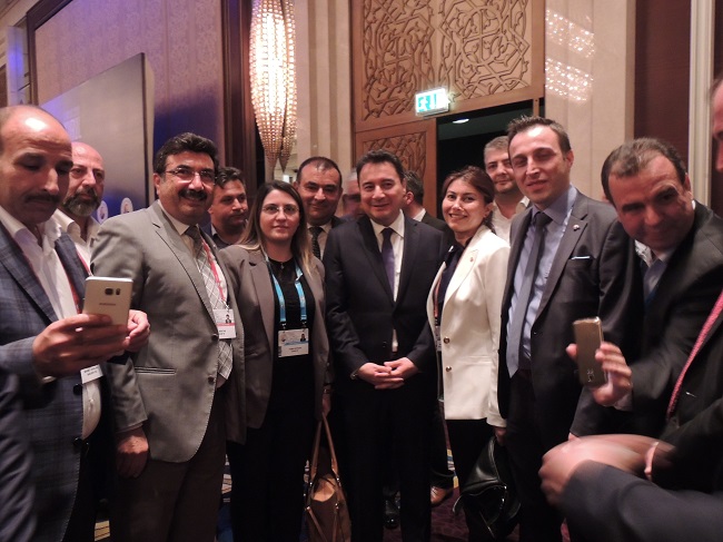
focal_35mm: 28
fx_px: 585
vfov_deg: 49.7
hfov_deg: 63.5
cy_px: 271
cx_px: 362
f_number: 3.1
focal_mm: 4.9
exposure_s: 1/6
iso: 800
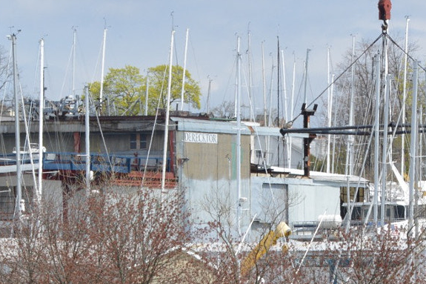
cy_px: 384
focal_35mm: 557
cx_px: 222
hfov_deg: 3.7
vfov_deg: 2.5
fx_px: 6589
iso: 450
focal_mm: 200
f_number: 22
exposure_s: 1/125
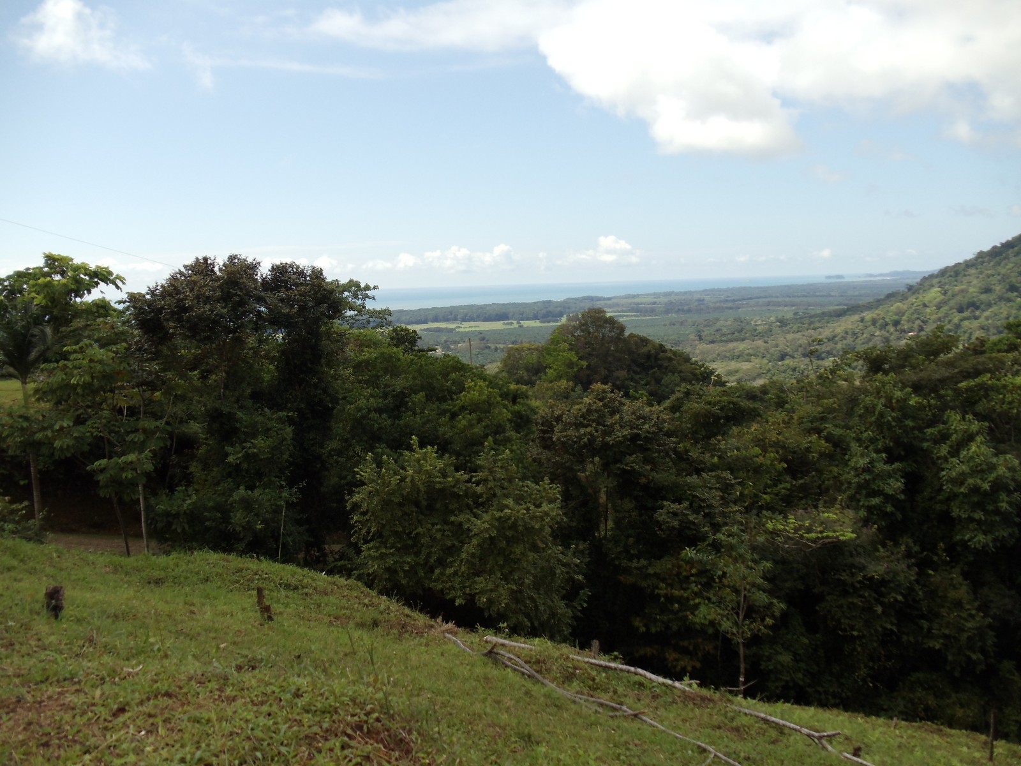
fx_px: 1298
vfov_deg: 32.9
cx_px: 510
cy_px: 383
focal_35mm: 44
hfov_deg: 42.9
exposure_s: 1/250
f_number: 7.1
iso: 100
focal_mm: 6
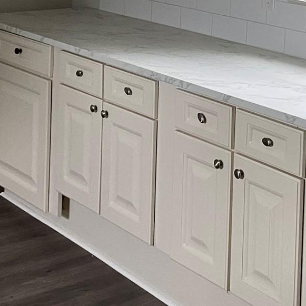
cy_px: -40
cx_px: 286
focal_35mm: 81
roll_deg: -2.4
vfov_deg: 20.3
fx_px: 810
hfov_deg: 20.9
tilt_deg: -3.1
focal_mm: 4.2
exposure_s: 1/60
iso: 250
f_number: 1.6
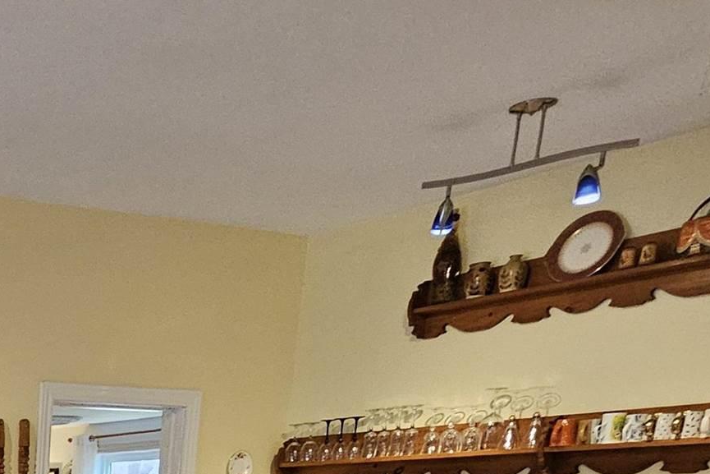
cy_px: 782
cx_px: -213
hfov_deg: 31.6
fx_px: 947
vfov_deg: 21.5
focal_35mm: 48
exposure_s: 1/40
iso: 320
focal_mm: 2.2
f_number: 2.2
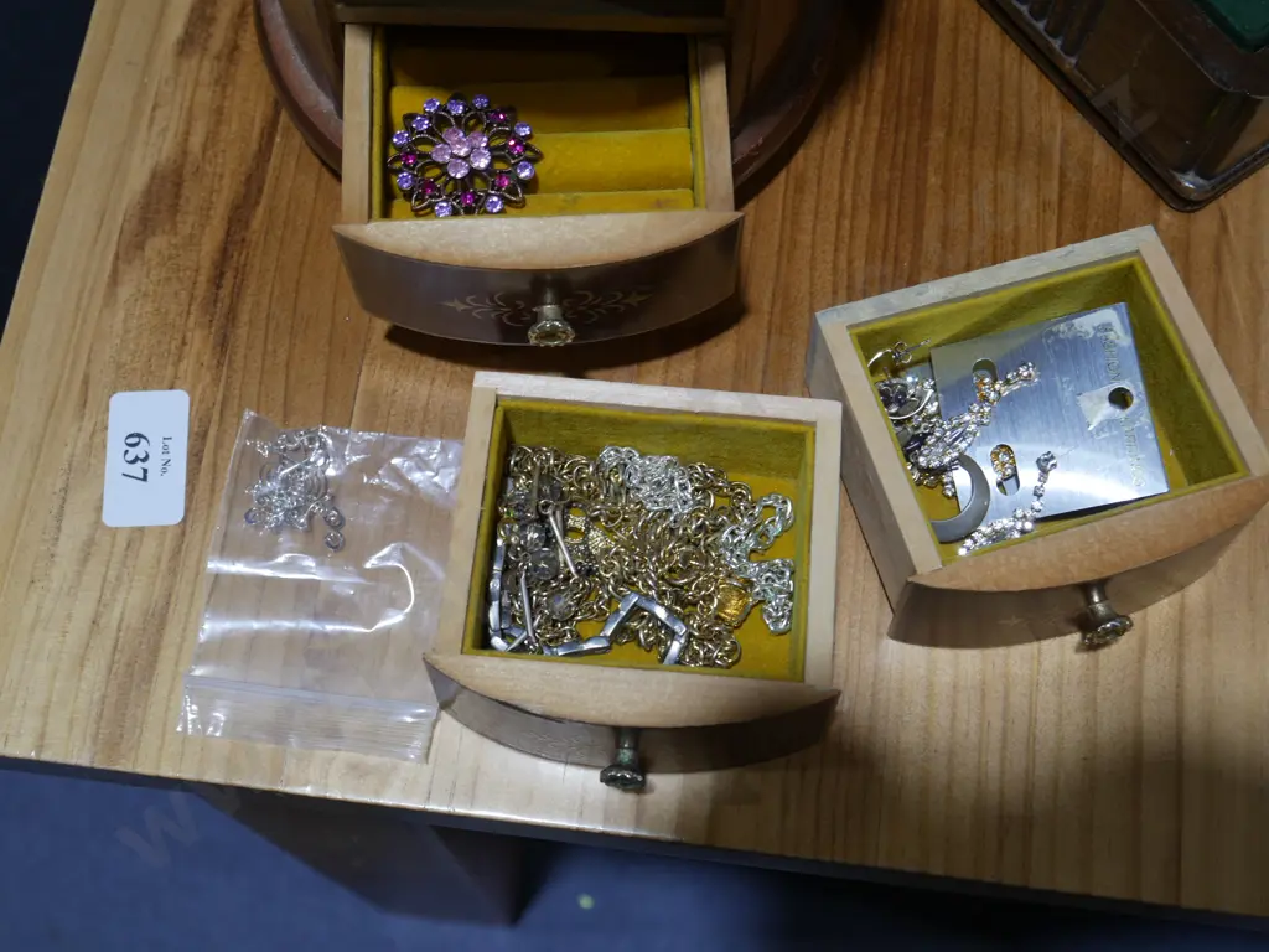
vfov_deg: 32.9
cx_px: 634
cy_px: 476
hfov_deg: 42.9
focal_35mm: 44
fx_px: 1613
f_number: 4.7
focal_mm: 22
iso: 200
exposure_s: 1/60
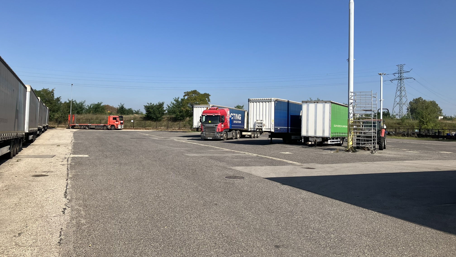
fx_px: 375
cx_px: 228
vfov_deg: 37.7
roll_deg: -1.4
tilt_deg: +2.9
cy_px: 109
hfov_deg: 62.6
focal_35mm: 31
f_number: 1.8
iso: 32
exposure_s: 1/2315
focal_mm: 3.99
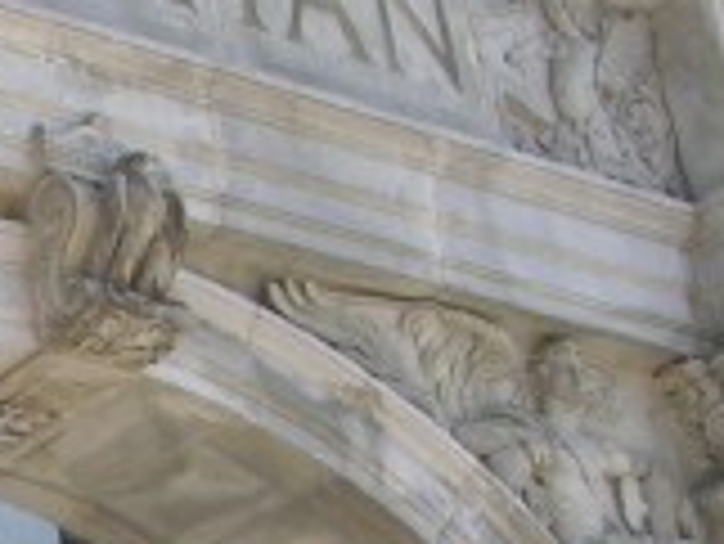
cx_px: -391
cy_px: 895
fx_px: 4647
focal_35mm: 222
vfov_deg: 6.6
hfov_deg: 8.7
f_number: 4
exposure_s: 1/95.7
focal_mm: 8.9
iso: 50
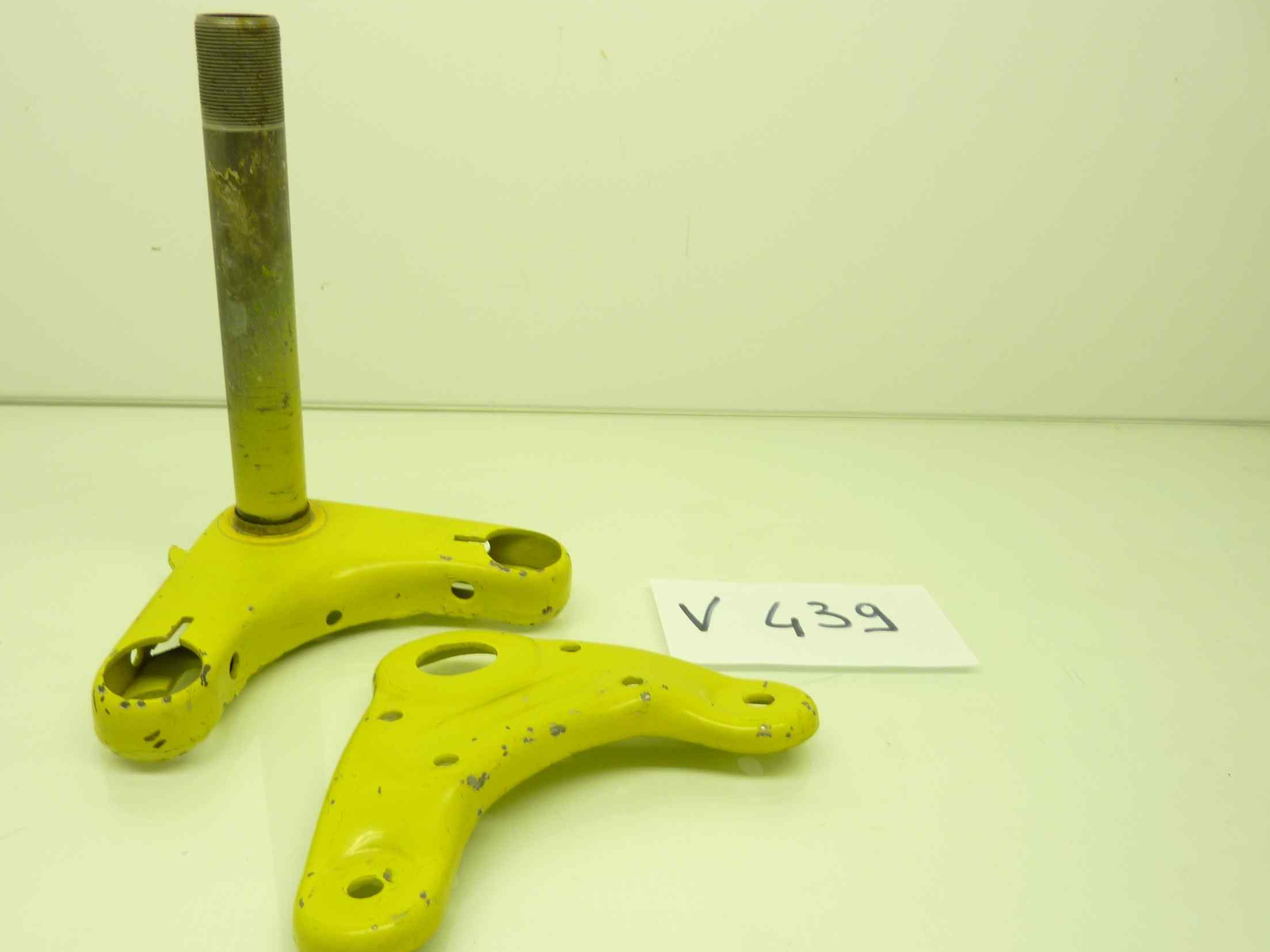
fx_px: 1064
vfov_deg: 48.2
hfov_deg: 61.4
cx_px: 539
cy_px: 518
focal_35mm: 29
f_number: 3.3
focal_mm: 4.1
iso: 80
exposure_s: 1/30
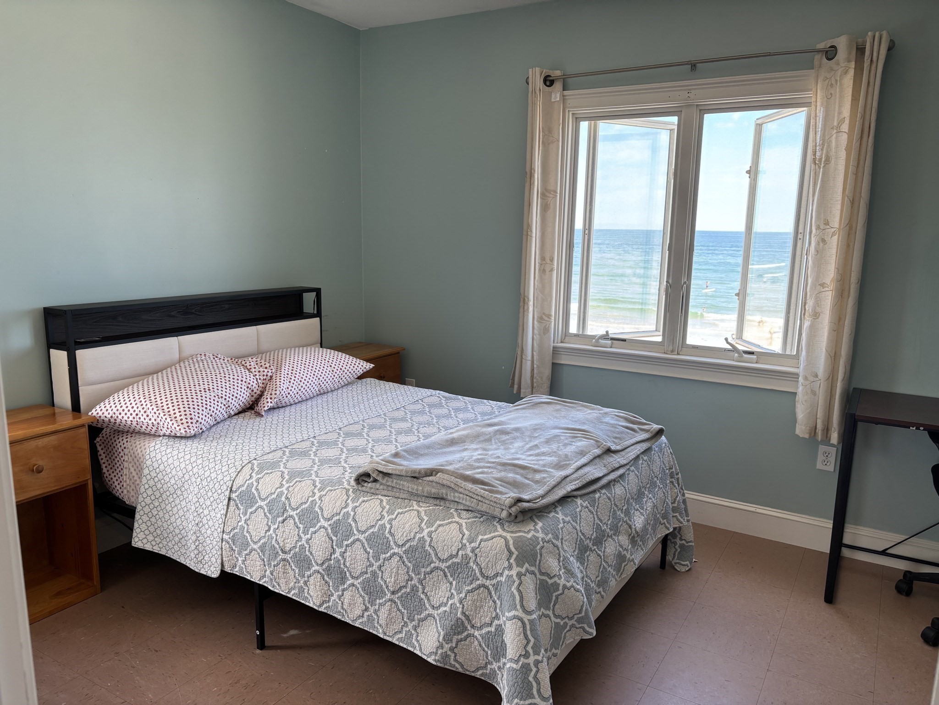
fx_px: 705
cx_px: 470
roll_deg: -1.0
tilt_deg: -10.7
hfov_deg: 67.3
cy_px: 352
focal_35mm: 26
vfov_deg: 53.1
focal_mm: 5.96
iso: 40
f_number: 1.6
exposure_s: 1/120
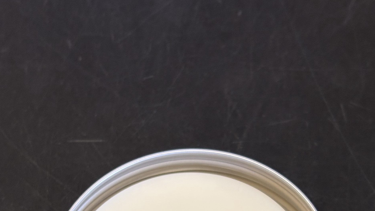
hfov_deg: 25.0
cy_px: 267
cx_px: 193
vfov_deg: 13.7
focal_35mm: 85
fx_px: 845
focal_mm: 5.96
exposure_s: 1/50
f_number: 1.6
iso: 80
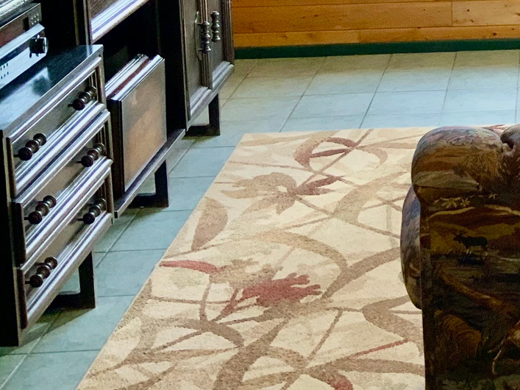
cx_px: 687
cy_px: -104
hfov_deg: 21.0
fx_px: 1262
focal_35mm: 84
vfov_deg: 16.7
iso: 80
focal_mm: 3
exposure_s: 1/60
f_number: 1.8
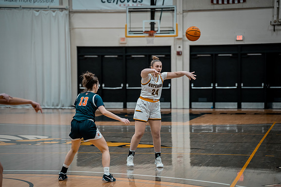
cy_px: 95
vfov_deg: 11.5
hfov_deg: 17.2
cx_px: 144
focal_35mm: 119
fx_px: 929
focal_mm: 116
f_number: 2.8
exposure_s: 1/640
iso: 1600
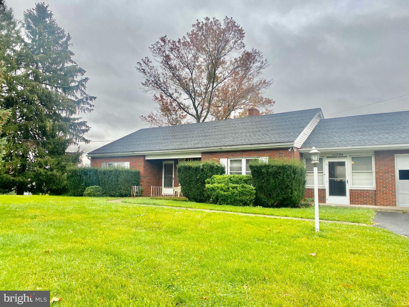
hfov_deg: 67.3
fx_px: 307
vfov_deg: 53.1
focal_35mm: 26
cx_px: 204
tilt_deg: +5.5
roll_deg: -0.9
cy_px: 154
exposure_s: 1/497
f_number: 1.8
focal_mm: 4.25
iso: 32
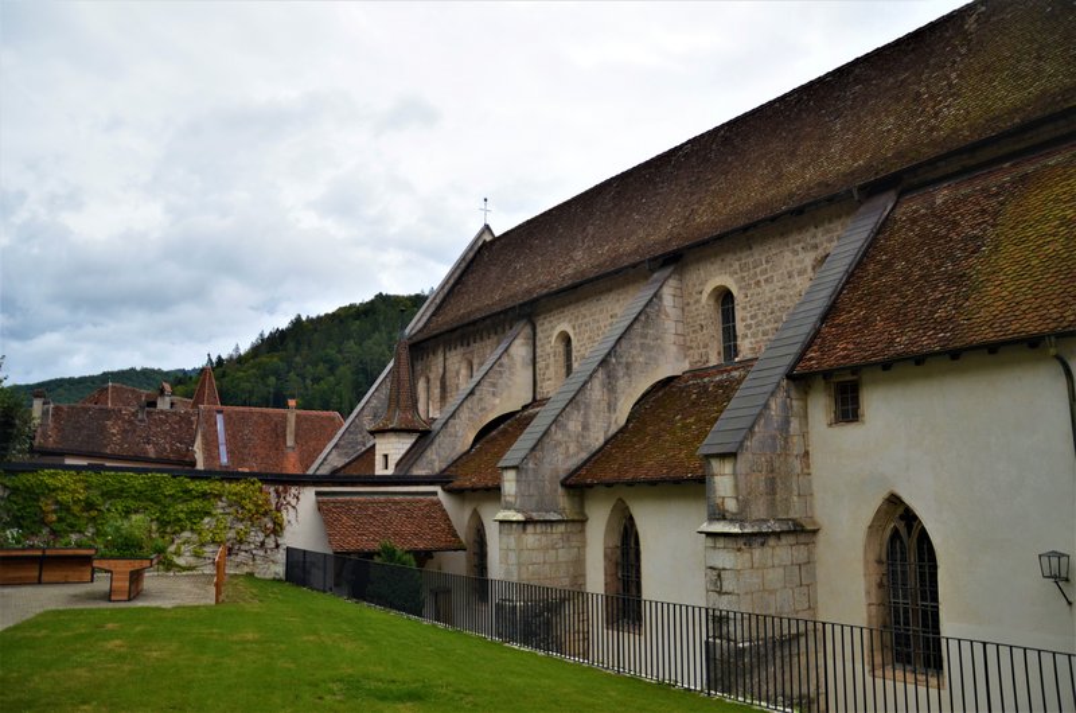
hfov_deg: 67.5
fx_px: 805
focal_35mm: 27
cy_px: 356
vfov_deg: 47.7
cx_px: 538
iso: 320
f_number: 3.5
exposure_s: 1/800
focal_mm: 18
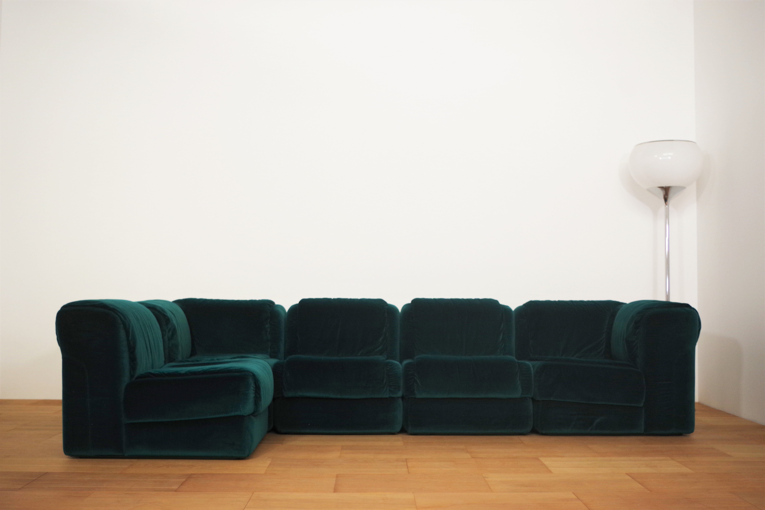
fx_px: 829
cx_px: 382
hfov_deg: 49.6
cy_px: 255
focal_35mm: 39
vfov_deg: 34.2
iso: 400
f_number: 4
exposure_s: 1/60
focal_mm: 26.25
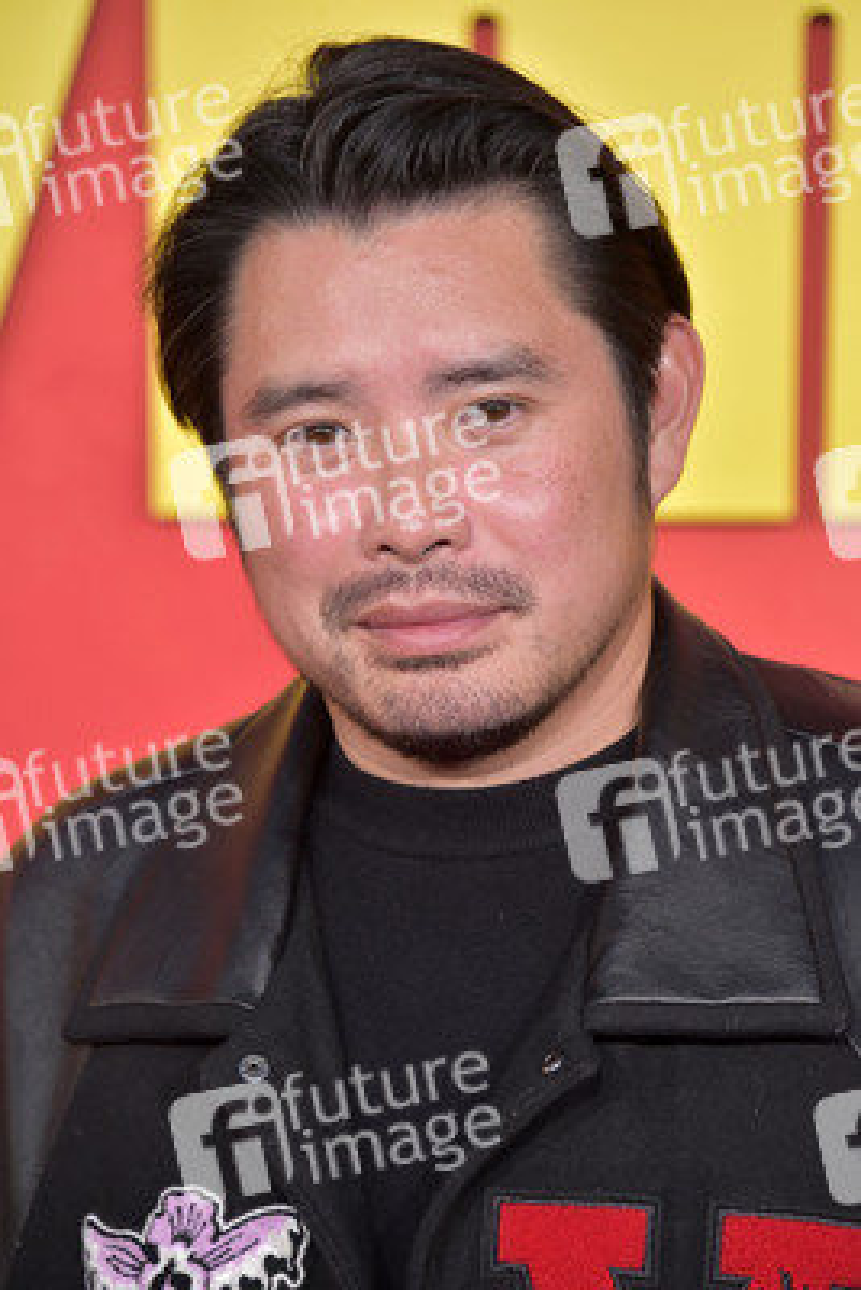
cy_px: 645
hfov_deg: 6.5
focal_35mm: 210
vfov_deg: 9.8
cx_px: 430
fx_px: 7527
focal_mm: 210
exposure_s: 1/1000
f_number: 6.3
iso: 1600
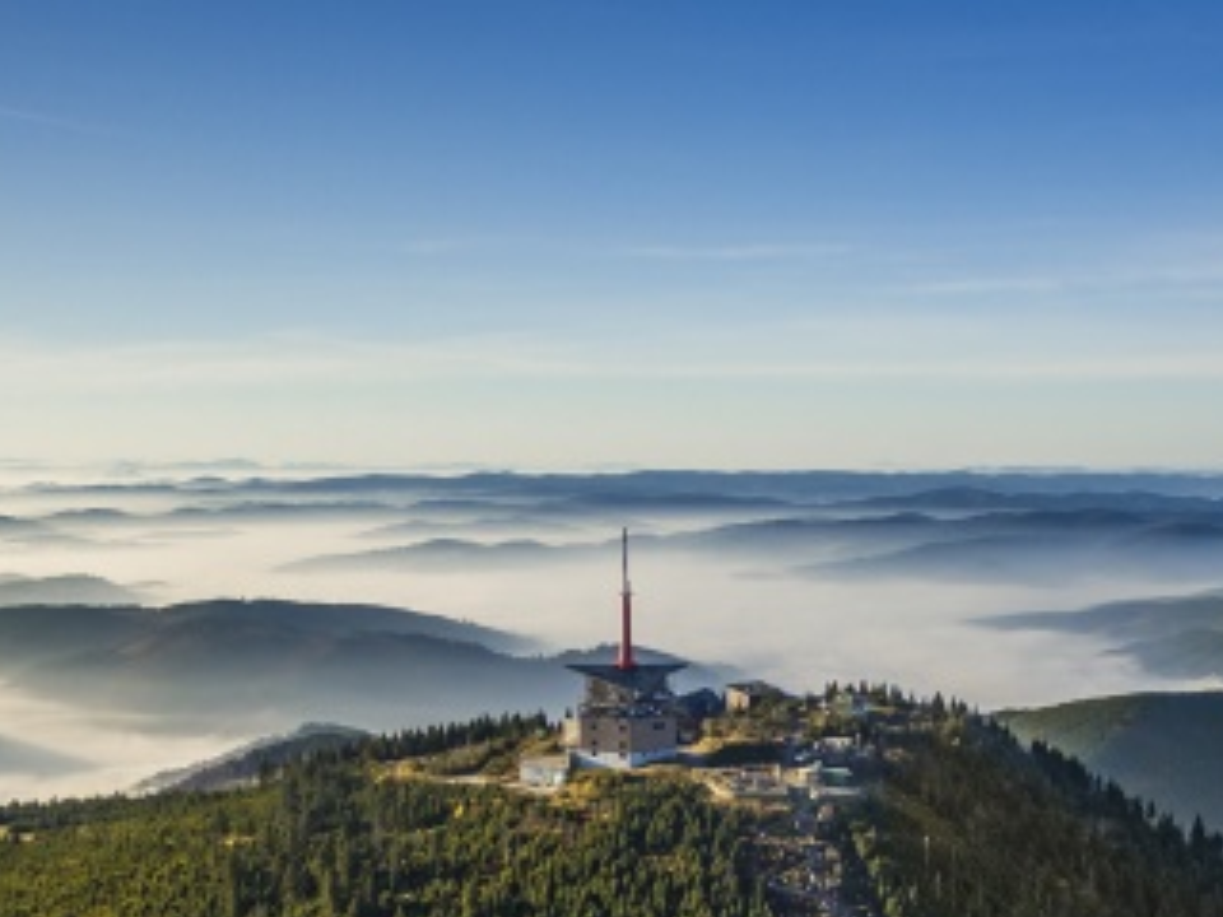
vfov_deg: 26.2
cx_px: 663
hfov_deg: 38.2
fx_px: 1767
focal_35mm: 50
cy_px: 1081
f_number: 2.8
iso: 100
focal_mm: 3.61
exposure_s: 1/2100
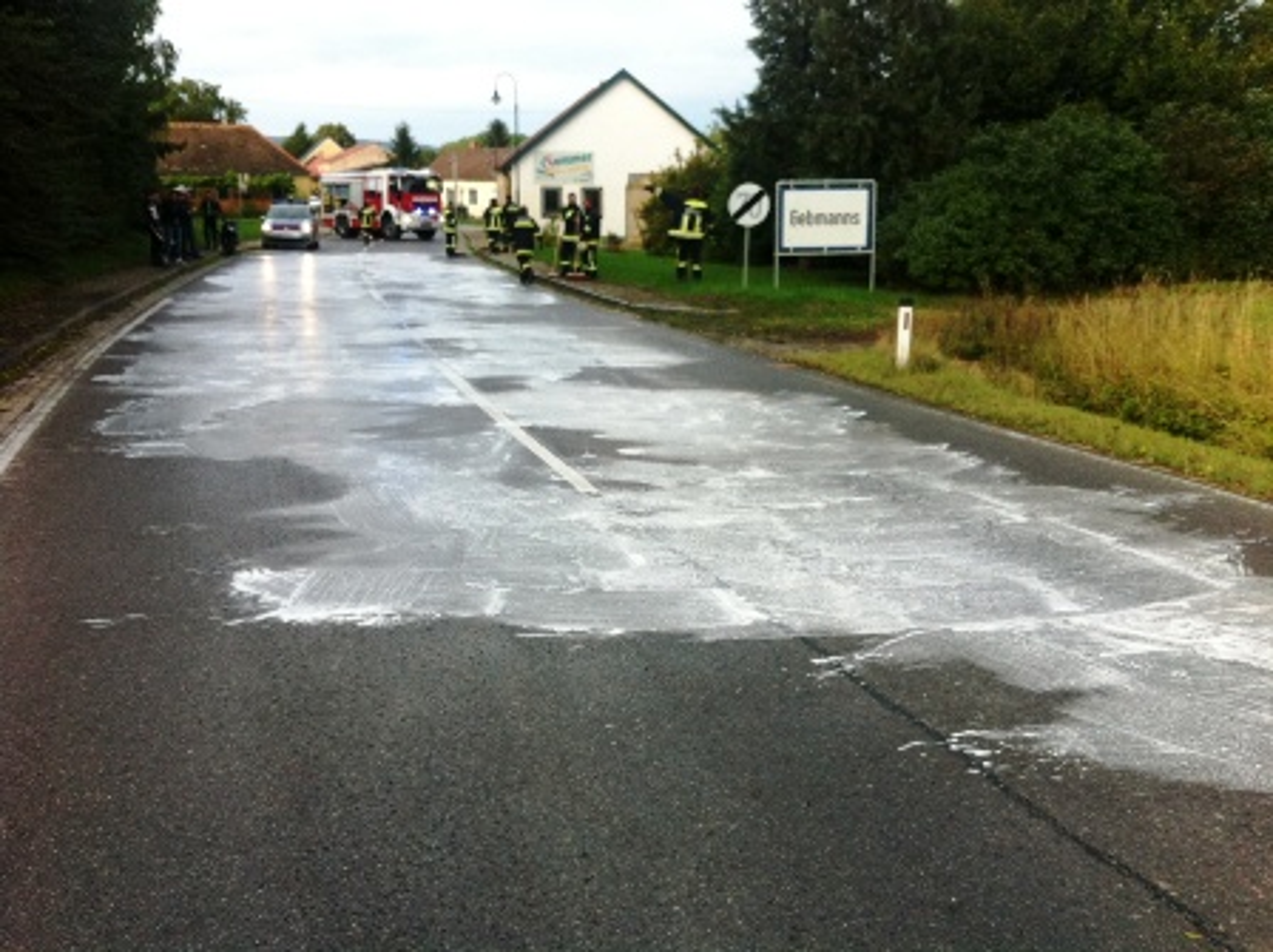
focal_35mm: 35
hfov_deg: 52.7
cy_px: 476
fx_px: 1286
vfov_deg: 40.6
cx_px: 636
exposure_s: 1/195
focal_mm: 3.85
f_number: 2.8
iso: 80
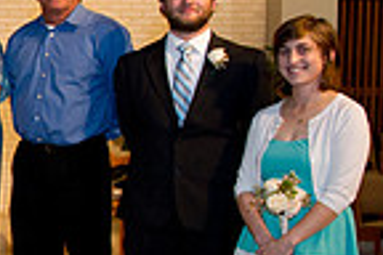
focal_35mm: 109
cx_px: -340
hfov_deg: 15.6
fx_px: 1160
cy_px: 186
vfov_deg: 12.5
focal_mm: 27
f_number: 4.5
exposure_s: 1/160
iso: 1250
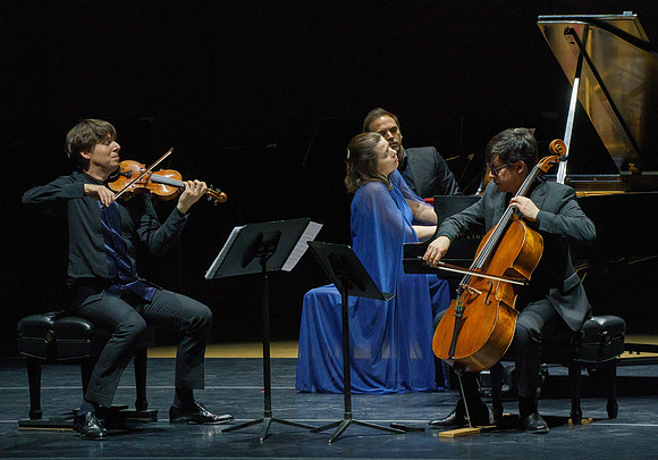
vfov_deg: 4.4
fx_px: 6032
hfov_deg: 6.2
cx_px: 296
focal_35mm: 325
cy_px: 219
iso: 4000
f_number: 10
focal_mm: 300
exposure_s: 1/250
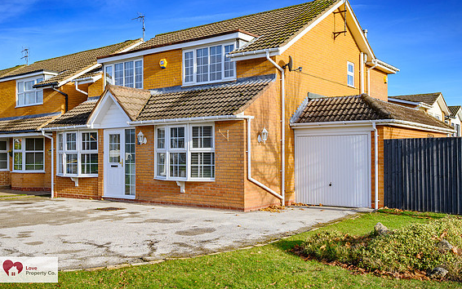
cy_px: 150
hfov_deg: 54.0
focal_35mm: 36
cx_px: 230
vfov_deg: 35.3
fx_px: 453
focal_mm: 30
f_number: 8
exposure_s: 1/250
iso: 100
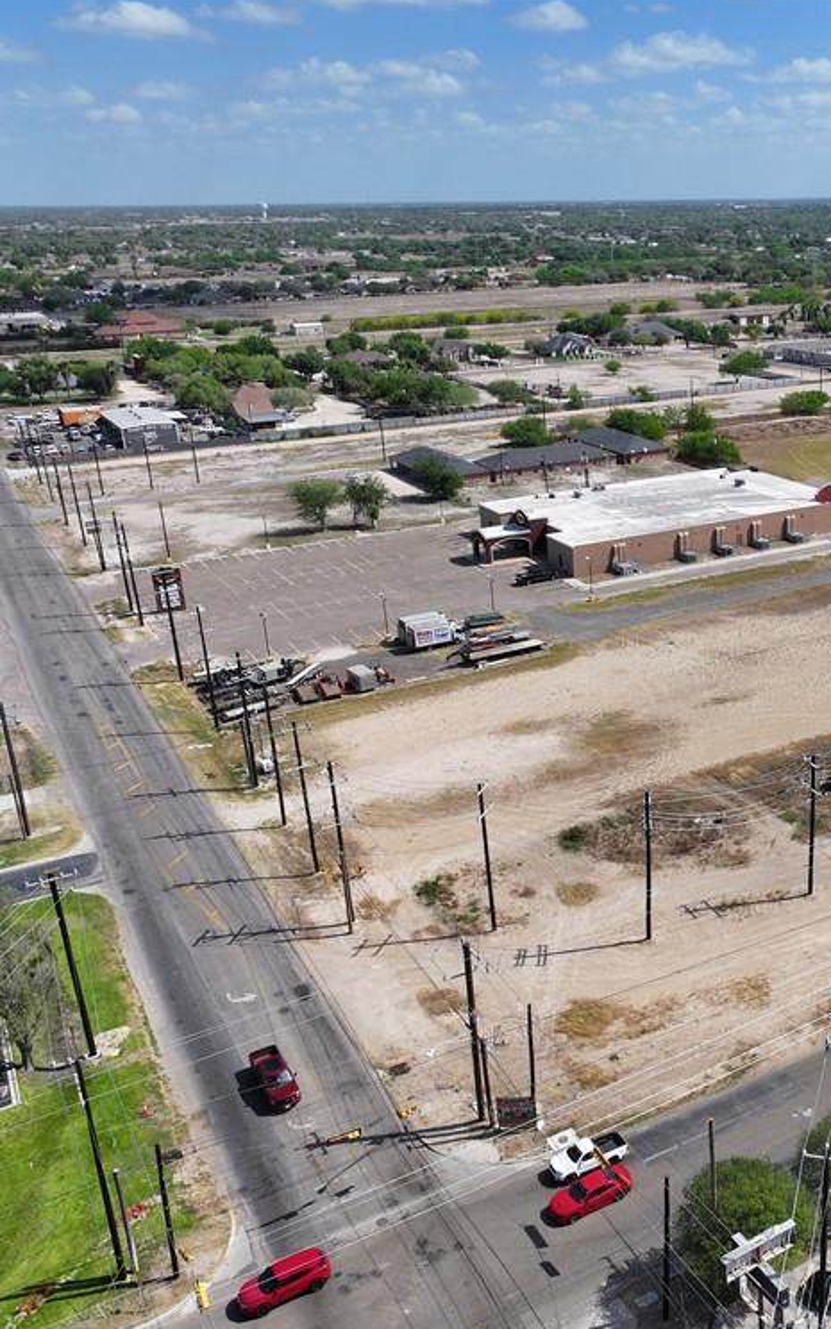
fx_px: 1268
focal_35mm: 35
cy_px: 674
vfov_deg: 55.3
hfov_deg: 34.3
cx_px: 743
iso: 100
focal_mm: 12.29
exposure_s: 1/2000
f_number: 2.8
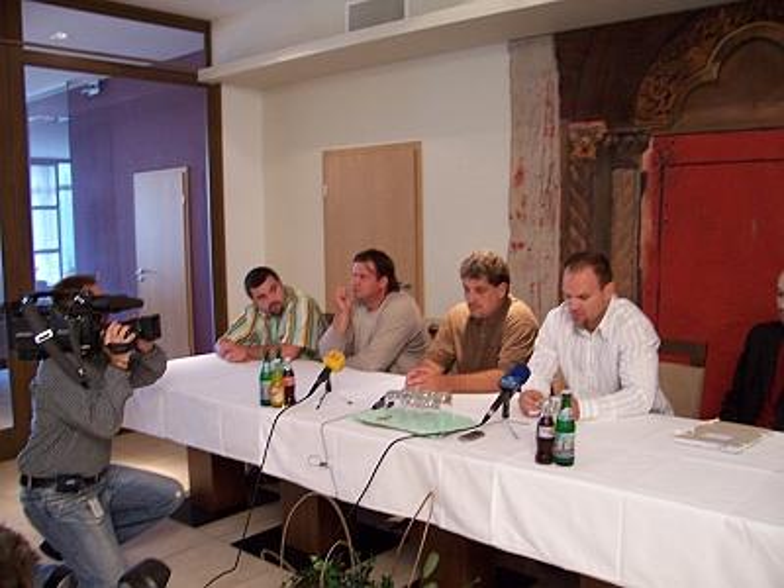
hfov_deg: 54.0
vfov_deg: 41.8
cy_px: 294
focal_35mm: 34
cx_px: 392
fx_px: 770
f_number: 2.7
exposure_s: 1/15
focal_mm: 5.6
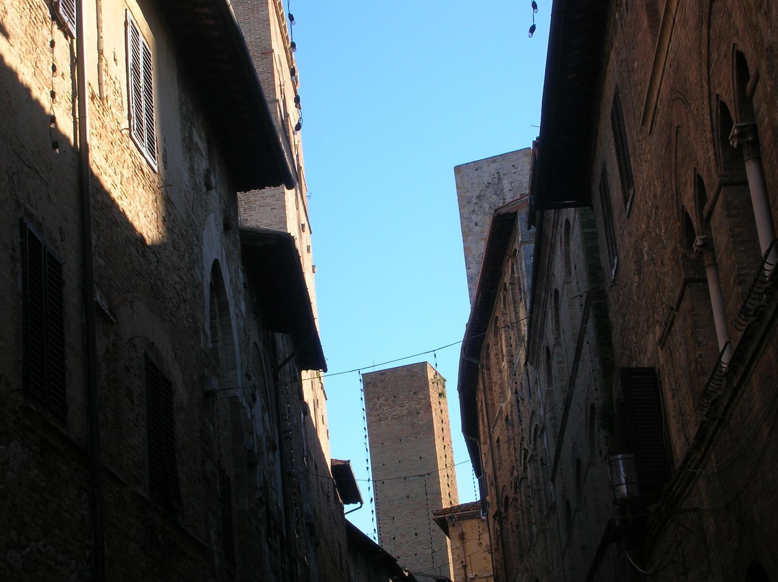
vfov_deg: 21.0
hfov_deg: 27.8
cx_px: 389
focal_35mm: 70
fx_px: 1572
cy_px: 291
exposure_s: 1/91.8
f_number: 6.6
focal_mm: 11.7
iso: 50
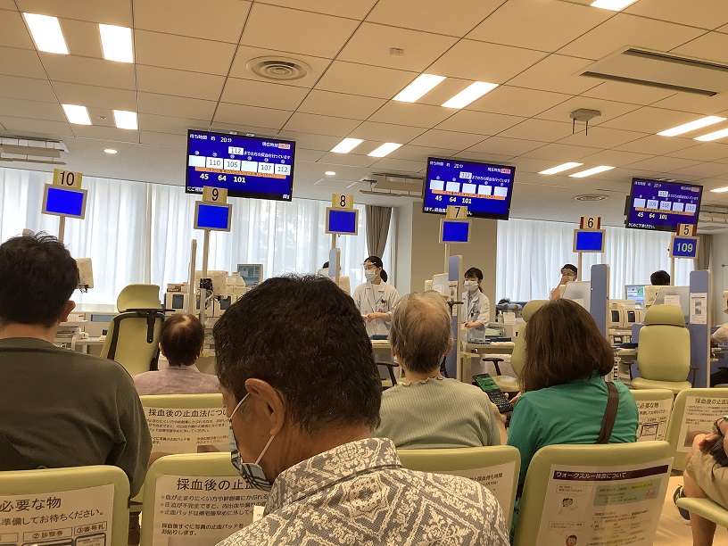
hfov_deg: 58.4
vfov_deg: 45.4
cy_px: 273
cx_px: 364
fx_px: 652
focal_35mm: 31
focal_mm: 3.3
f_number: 2.4
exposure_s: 1/50
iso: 64
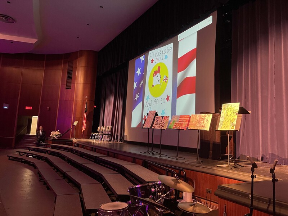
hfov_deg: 69.4
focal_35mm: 25
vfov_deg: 54.9
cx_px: 144
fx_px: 208
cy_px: 108
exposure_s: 1/30
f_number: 1.6
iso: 500
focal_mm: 5.1
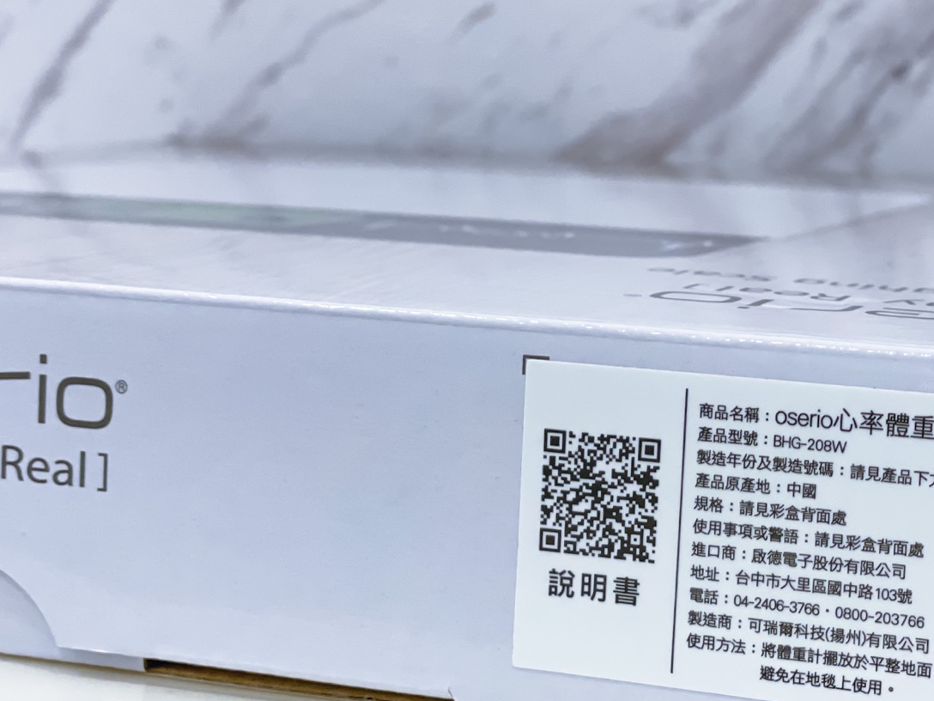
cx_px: 651
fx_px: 2320
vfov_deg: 17.2
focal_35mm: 86
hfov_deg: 22.6
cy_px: 417
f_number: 2
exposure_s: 1/120
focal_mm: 6
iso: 200
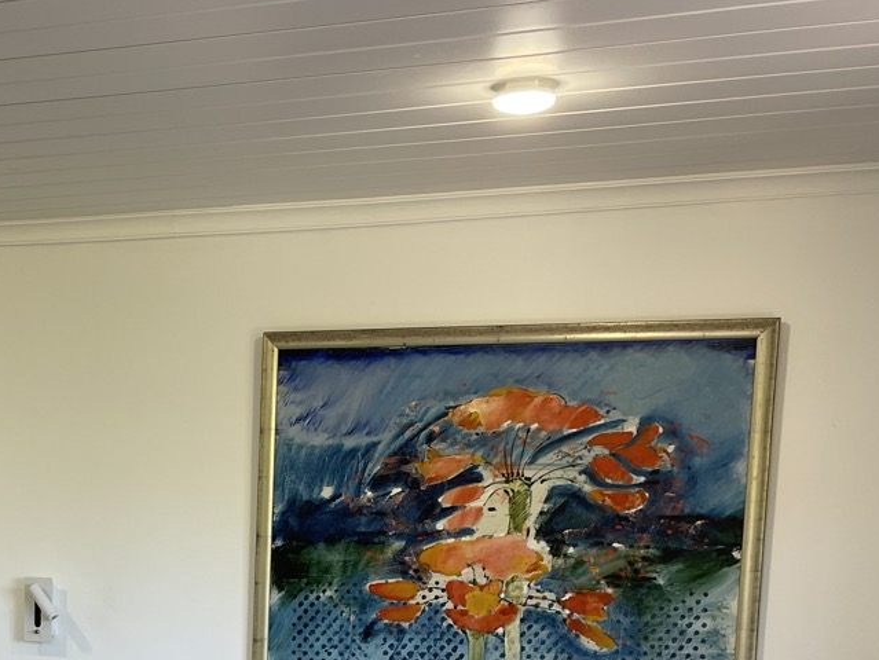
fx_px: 1550
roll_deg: -1.4
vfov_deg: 23.1
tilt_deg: -6.4
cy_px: 663
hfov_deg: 30.4
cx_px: 100
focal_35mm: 61
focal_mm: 5.1
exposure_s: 1/100
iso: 64
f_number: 1.6
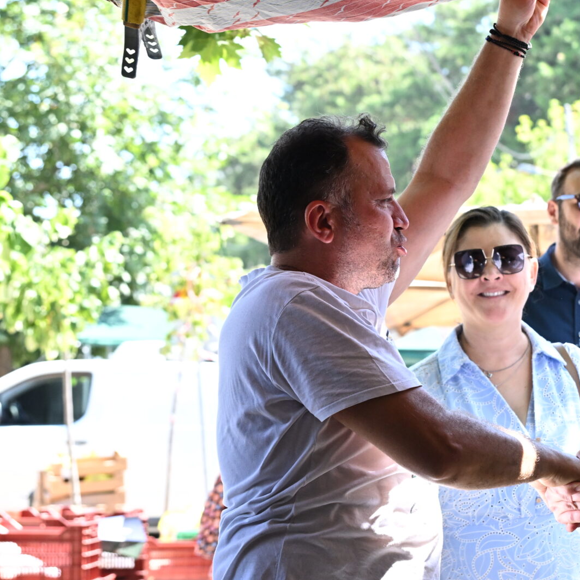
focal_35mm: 86
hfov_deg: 20.1
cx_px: 393
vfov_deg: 20.2
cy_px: 342
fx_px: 1630
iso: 1250
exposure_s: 1/1000
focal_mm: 42
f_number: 4
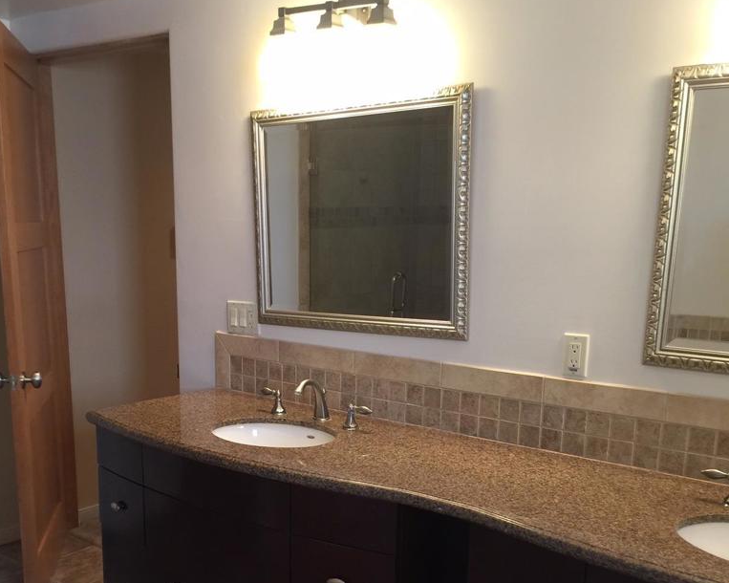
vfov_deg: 38.2
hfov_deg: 47.9
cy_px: 437
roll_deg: -0.7
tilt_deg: -12.1
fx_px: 820
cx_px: 363
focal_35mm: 38
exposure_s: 1/15
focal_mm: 4.15
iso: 40
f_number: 2.2
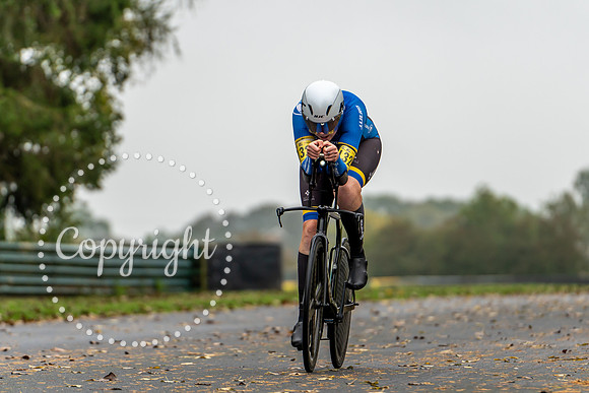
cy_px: 192
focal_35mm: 274
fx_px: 4484
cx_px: 330
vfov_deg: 5.0
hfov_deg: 7.5
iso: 200
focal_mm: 168
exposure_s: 1/1000
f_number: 2.8
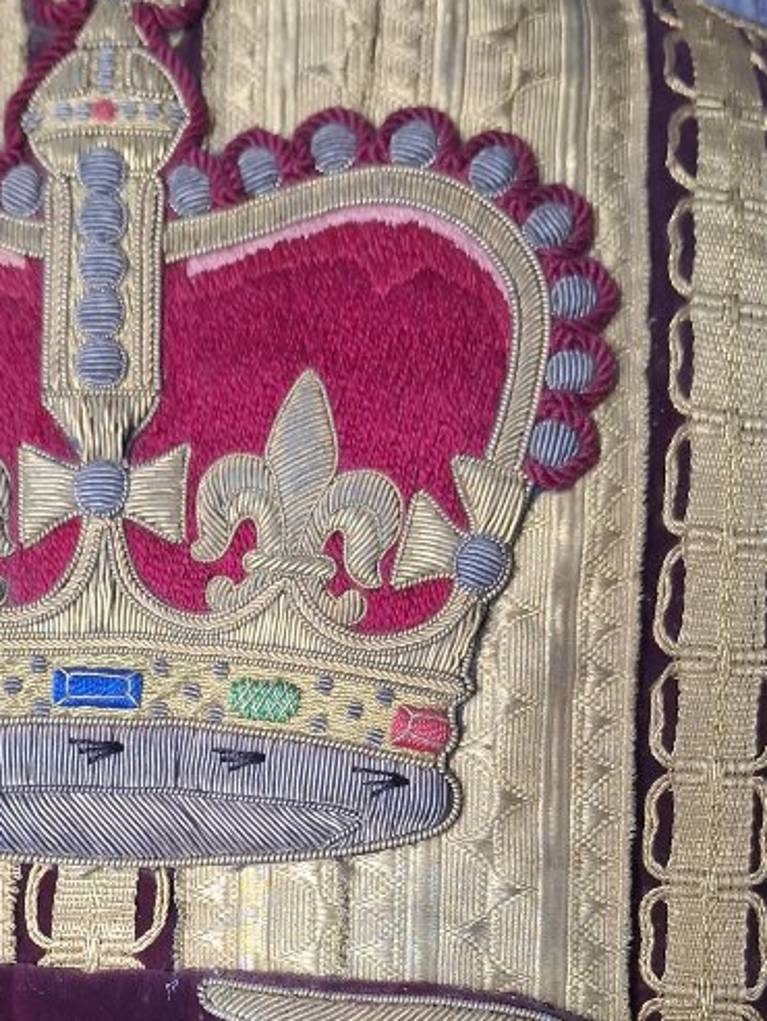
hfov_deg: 25.8
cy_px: 917
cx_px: 203
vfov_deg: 32.6
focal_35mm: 56
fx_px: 1654
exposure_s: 1/33
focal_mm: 5.54
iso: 400
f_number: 1.8
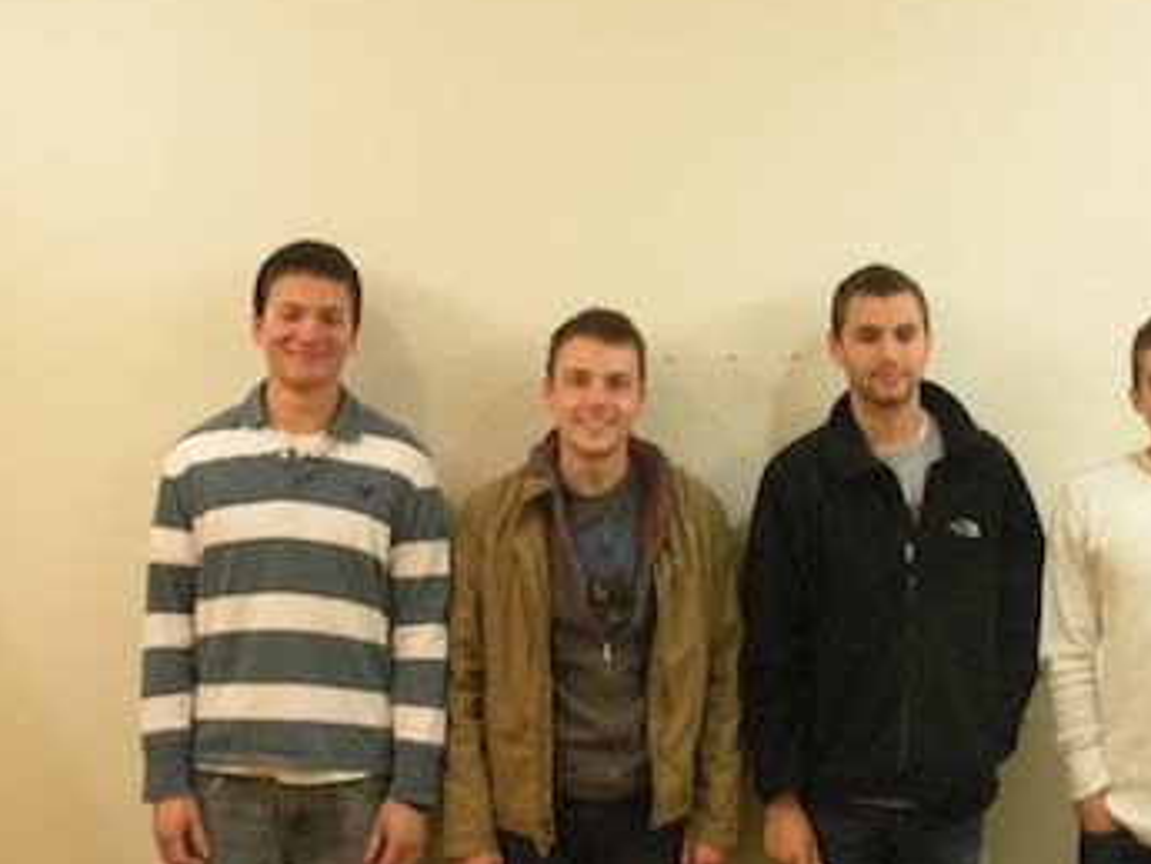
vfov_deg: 30.9
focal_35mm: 47
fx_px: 1563
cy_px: 487
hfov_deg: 40.3
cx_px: 687
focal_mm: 6.3
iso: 400
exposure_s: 1/16.3
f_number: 3.5
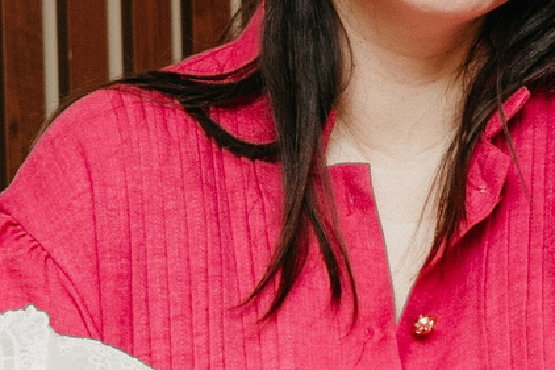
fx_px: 3822
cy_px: -17
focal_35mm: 248
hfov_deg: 8.3
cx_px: 484
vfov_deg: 5.5
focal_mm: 34
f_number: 4
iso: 200
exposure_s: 1/160
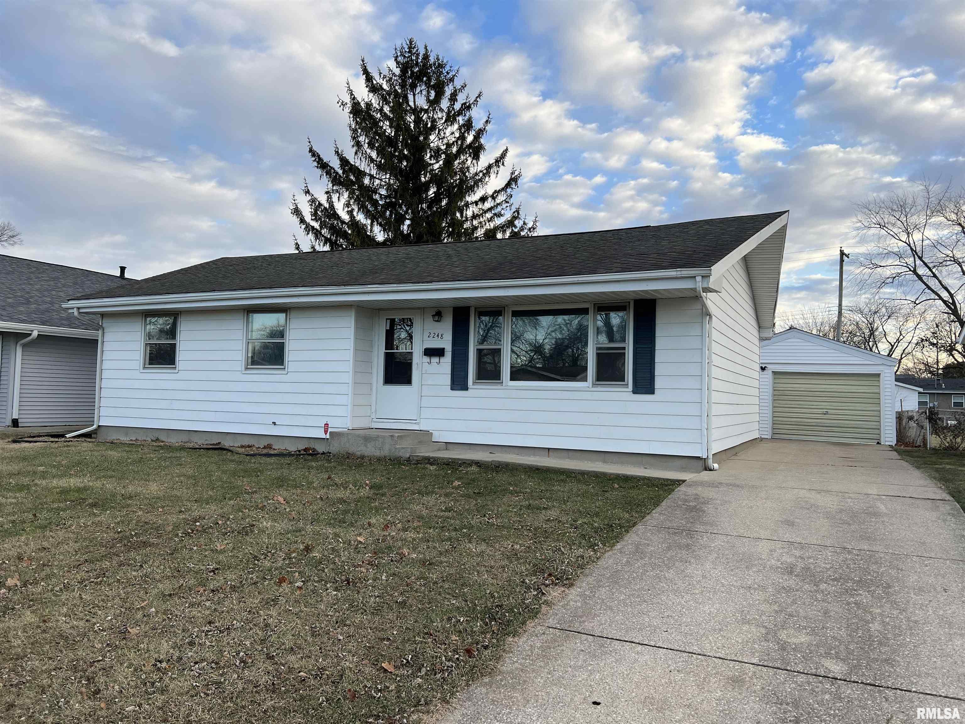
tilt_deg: +3.1
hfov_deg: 67.3
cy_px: 362
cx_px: 482
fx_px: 725
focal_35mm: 26
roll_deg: -1.4
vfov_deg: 53.1
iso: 50
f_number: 1.5
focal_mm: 5.7
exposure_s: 1/733
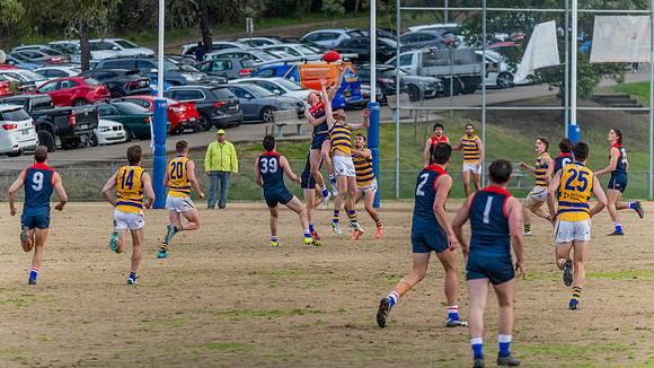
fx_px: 5828
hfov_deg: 6.4
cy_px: 150
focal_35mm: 336
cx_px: 328
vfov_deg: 3.6
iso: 1400
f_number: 5.6
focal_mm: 320
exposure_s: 1/1600
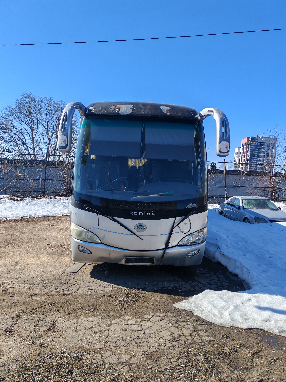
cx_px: 143
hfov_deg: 51.4
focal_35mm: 27
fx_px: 297
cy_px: 191
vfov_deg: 65.3
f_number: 1.95
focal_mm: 5.52
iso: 50
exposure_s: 1/2200
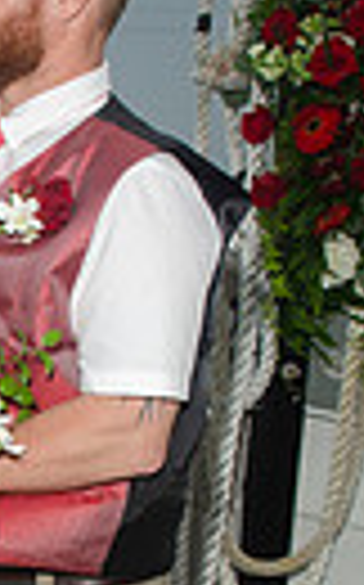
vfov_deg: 19.3
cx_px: -139
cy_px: 526
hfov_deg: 11.9
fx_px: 1686
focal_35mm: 106
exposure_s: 1/250
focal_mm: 20
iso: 100
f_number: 6.3
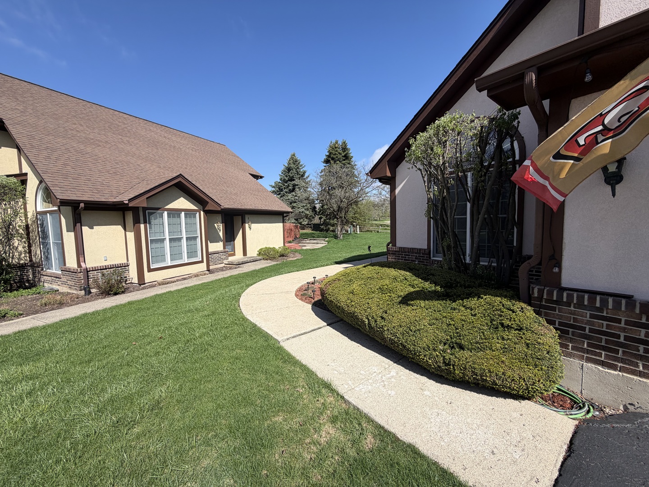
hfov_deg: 102.1
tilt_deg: -3.9
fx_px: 262
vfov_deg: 85.7
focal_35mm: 14
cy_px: 244
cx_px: 324
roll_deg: +0.2
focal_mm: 2.22
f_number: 2.2
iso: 20
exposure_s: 1/779
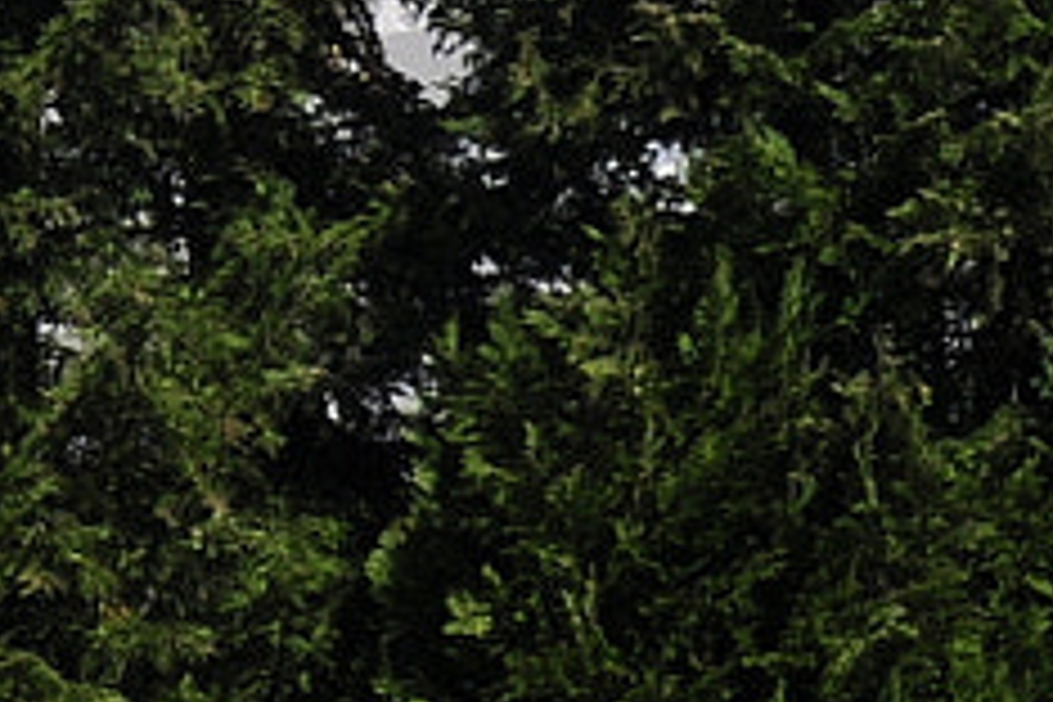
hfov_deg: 4.8
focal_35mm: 430
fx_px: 12577
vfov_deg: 3.2
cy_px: -515
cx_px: -189
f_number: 8
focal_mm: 42
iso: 200
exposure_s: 1/250
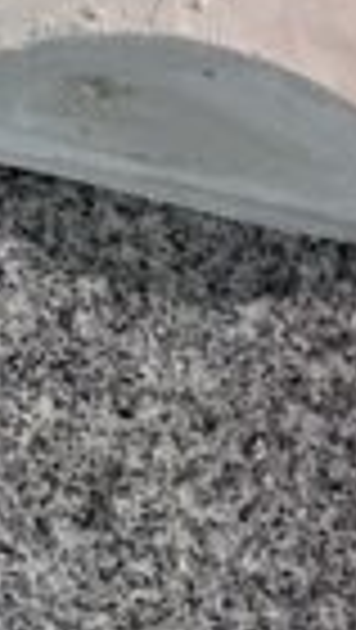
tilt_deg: -55.1
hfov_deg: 5.9
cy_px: -1431
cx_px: -771
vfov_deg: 8.7
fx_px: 3198
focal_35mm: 191
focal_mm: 6.86
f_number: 1.78
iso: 64
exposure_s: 1/111
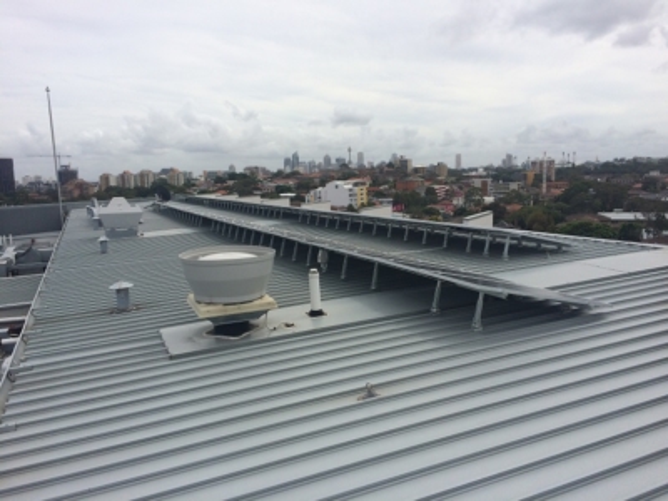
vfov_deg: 48.2
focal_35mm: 29
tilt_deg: -8.8
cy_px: 250
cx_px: 334
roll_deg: +2.0
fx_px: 560
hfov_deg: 61.7
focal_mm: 4.15
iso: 32
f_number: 2.2
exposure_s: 1/4115
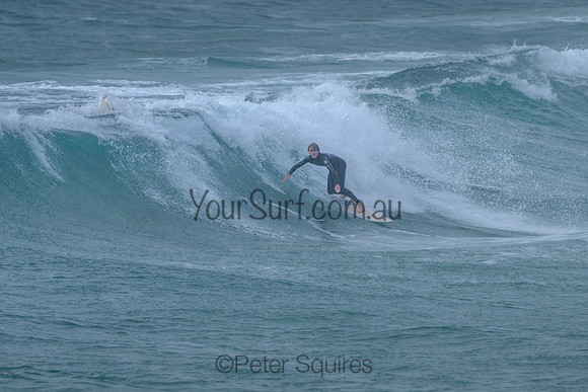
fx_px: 8990
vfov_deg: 2.5
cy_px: 196
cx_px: 294
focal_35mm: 550
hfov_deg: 3.7
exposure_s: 1/2000
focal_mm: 400
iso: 500
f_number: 8
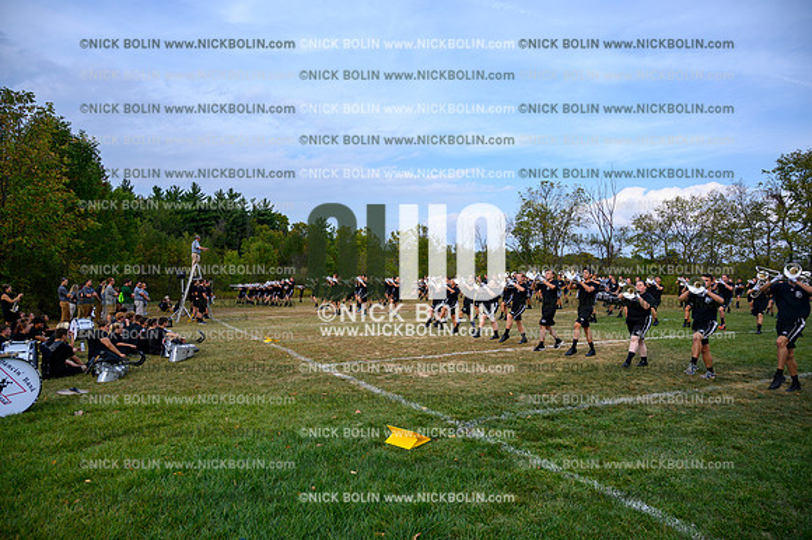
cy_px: 270
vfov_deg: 53.1
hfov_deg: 73.8
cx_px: 406
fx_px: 541
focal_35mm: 24
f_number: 4.5
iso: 200
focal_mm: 24
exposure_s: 1/800
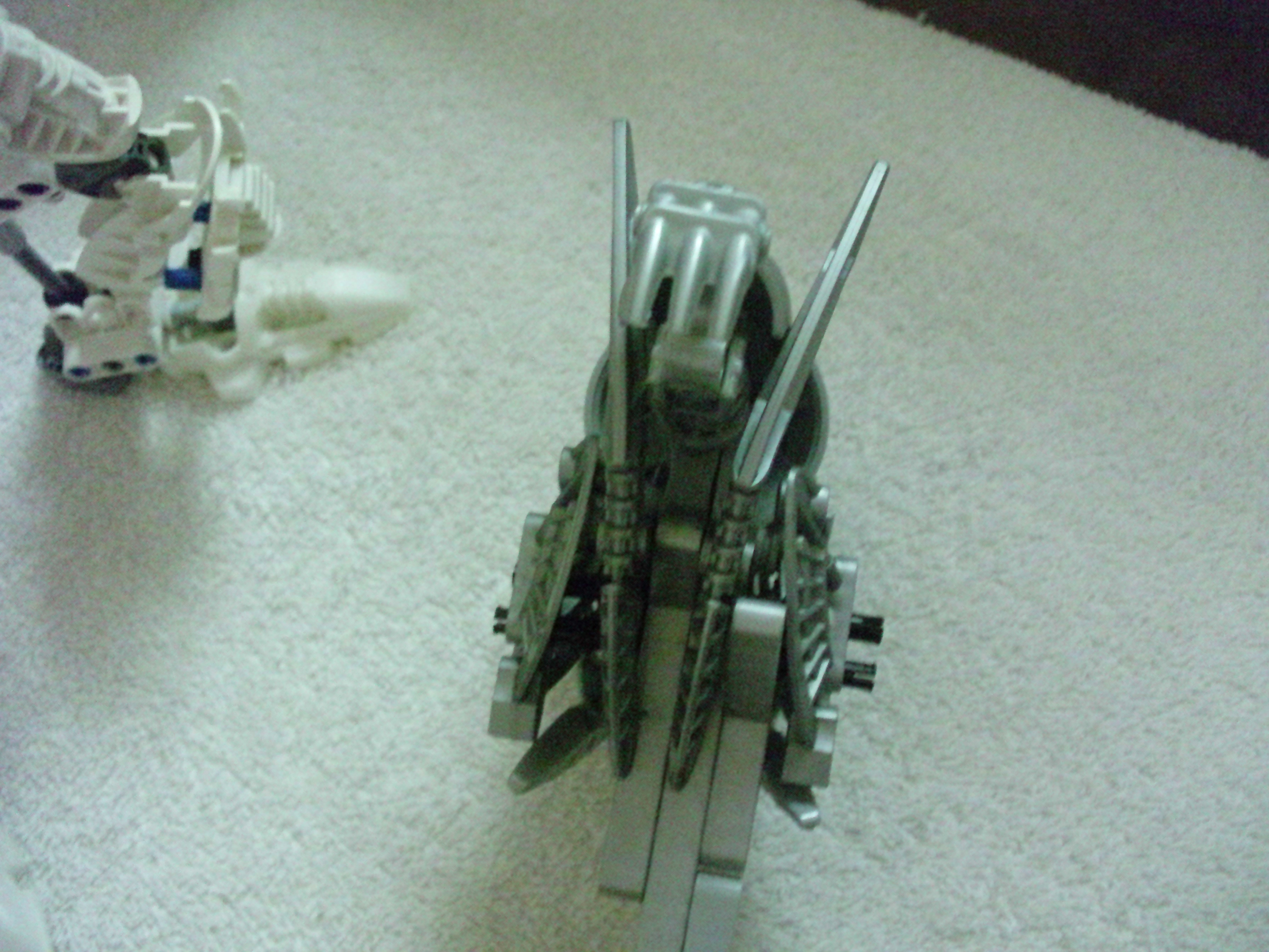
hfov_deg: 49.0
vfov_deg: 37.7
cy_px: 476
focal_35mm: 38
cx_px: 634
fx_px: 1393
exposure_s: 1/25
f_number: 3.1
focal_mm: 6.3
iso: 1600
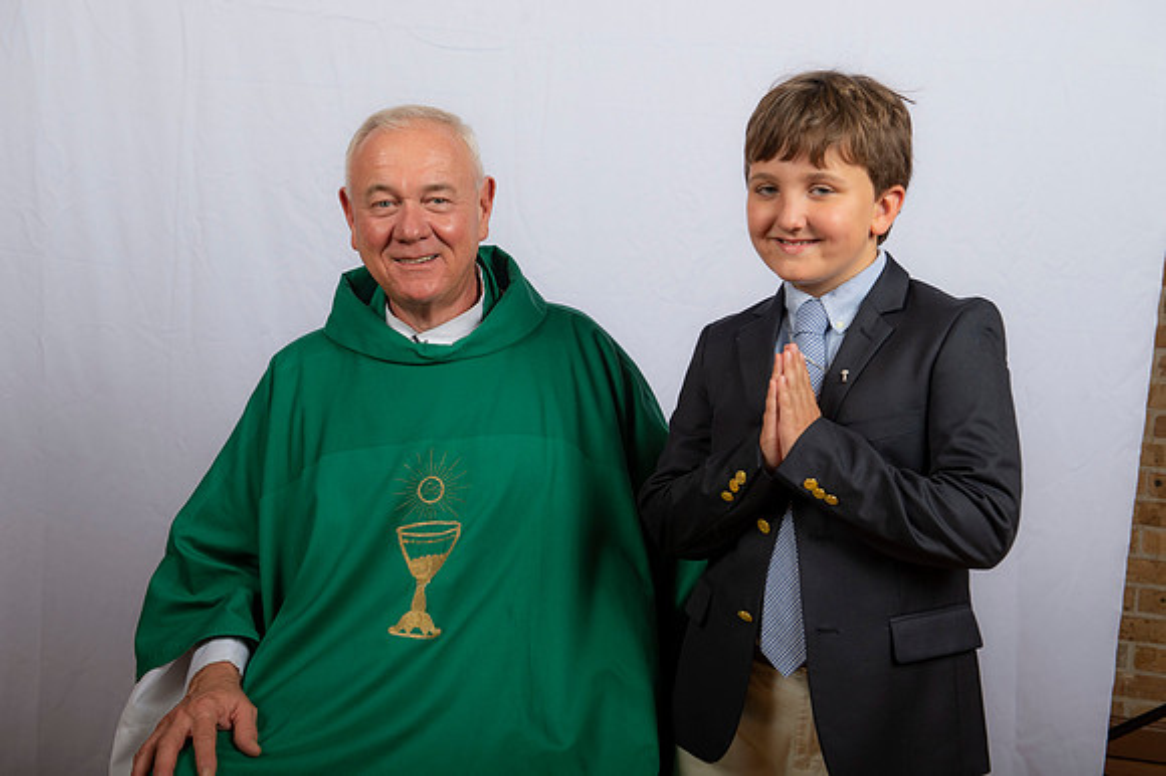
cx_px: 583
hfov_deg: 36.3
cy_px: 388
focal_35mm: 55
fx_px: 1780
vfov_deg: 24.6
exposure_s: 1/200
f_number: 8
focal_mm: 55
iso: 320
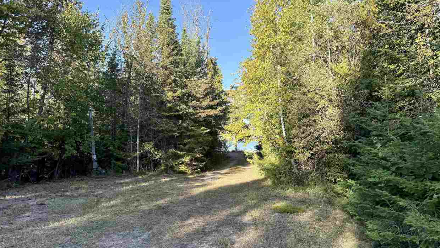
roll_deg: +0.6
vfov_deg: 42.9
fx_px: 315
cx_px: 218
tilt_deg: +4.6
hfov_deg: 69.9
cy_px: 113
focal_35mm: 27
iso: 100
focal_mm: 6.76
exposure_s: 1/1271
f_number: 1.78
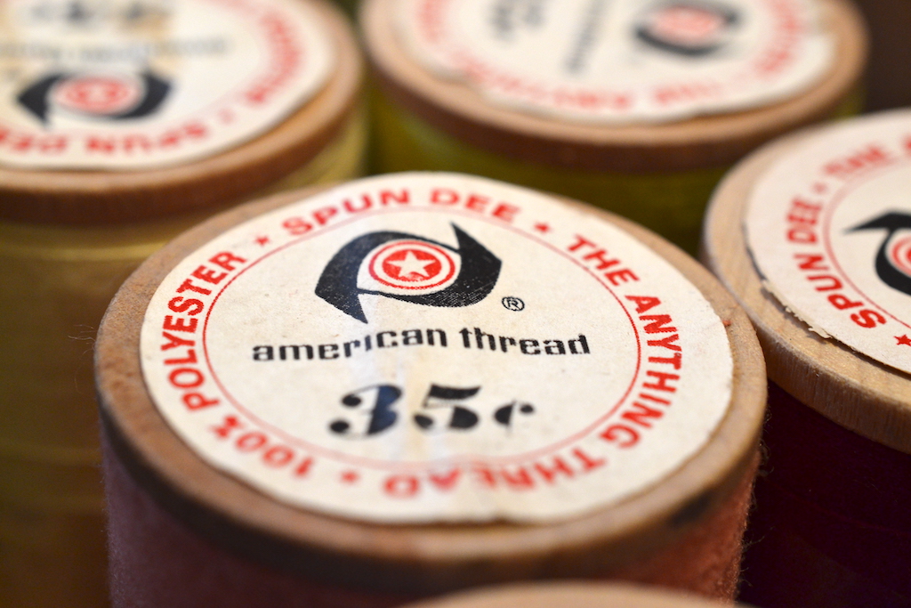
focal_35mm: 60
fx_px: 1518
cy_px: 304
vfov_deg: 22.6
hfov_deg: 33.4
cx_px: 456
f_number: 9
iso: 800
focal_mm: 40
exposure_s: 1/40
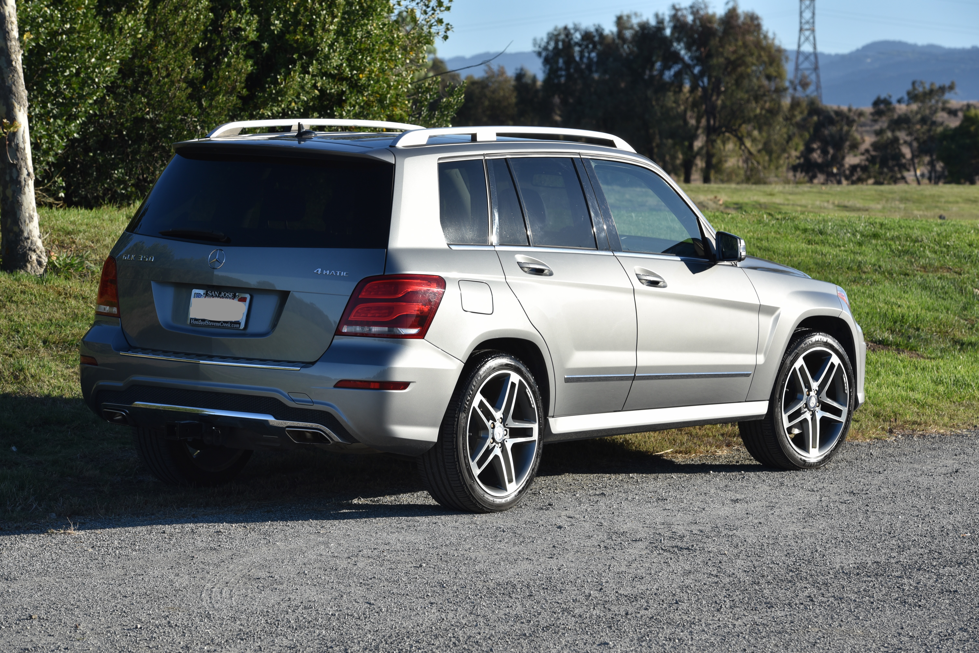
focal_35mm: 130
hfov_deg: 15.8
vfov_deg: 10.6
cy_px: 326
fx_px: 3536
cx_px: 490
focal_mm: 130
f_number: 10
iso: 200
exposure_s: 1/400
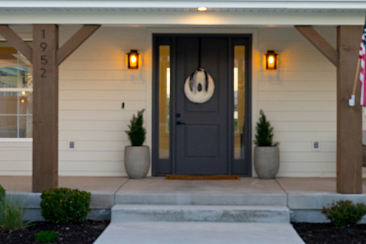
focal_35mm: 71
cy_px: 19
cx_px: 203
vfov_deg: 18.8
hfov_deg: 28.4
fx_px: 722
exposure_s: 1/10
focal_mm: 31
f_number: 9
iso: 400
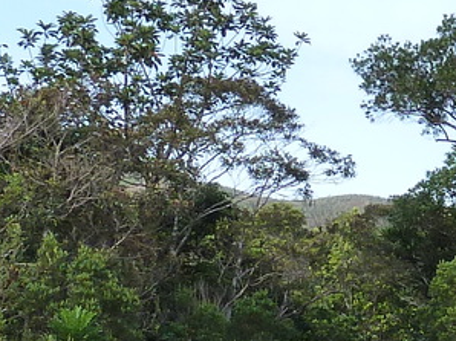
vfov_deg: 8.6
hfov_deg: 11.1
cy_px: 364
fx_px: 2264
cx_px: 647
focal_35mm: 172
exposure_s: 1/250
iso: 125
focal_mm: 5.3
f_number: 4
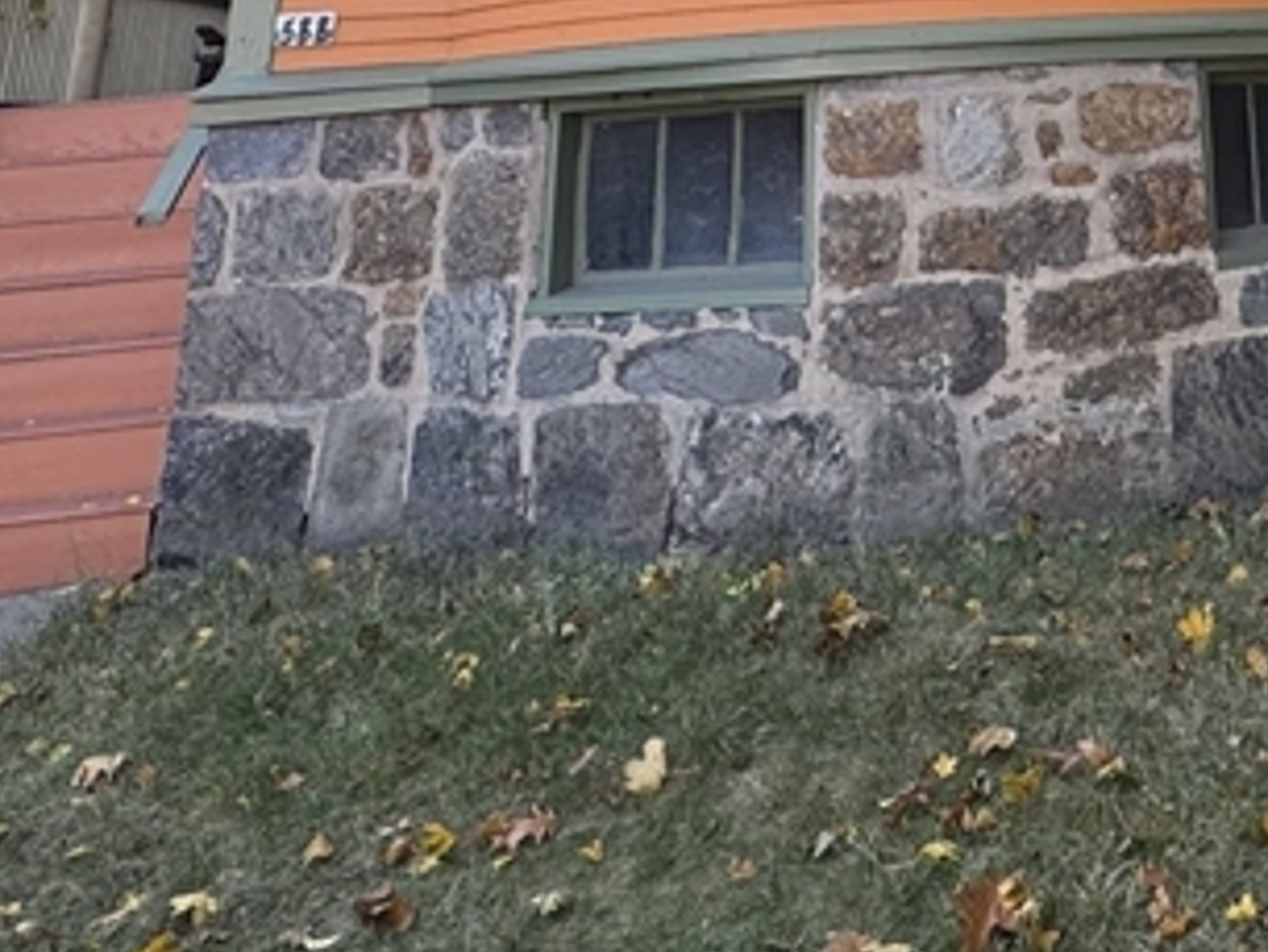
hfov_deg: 37.1
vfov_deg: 24.2
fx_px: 1722
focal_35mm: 47
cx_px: 1201
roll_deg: +3.9
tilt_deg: +19.0
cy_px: -474
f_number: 2.2
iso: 40
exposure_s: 1/143
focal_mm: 2.22
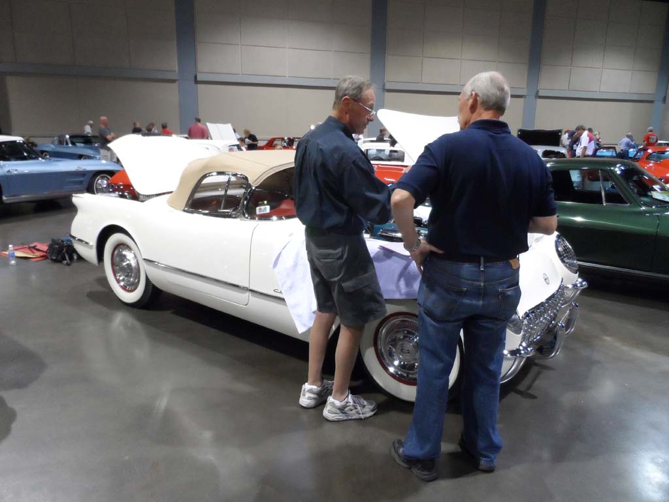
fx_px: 464
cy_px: 251
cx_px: 334
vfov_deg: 56.8
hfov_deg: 71.6
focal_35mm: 24
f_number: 3.2
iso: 400
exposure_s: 1/30
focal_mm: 4
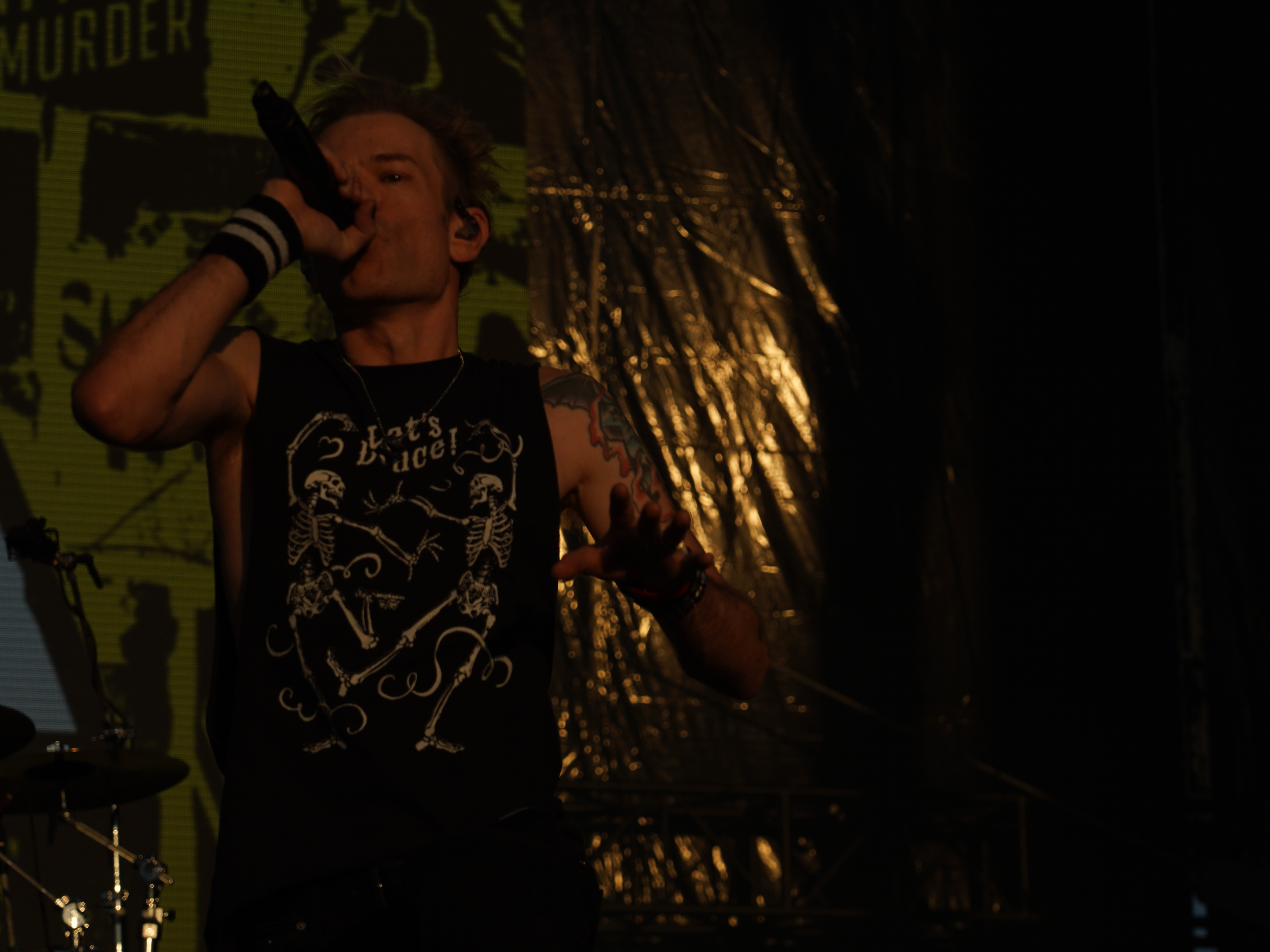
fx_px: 4623
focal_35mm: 126
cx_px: 554
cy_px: 468
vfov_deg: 11.8
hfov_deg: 15.6
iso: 100
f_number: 8
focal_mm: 105
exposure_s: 1/1000
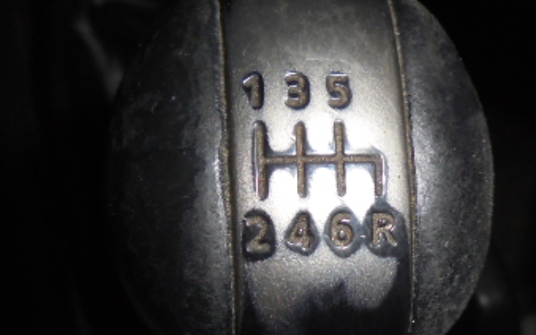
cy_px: 213
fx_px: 760
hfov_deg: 38.7
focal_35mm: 52
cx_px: 324
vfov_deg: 24.8
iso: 200
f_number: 11.5
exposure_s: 1/30
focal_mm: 4.6
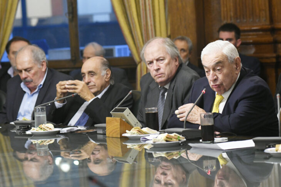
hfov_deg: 12.2
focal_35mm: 168
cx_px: 140
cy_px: 94
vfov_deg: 8.2
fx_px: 1311
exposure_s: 1/125
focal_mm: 112
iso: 4000
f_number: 5
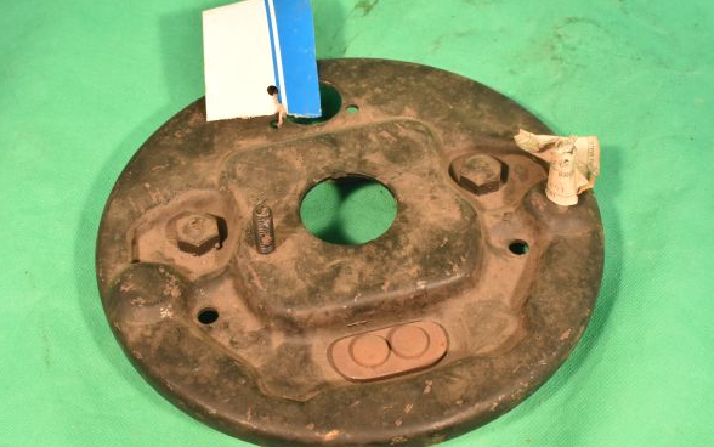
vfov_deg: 24.4
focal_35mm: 53
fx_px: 1032
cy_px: 239
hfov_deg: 38.2
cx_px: 359
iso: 2200
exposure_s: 1/50
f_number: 16
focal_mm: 34
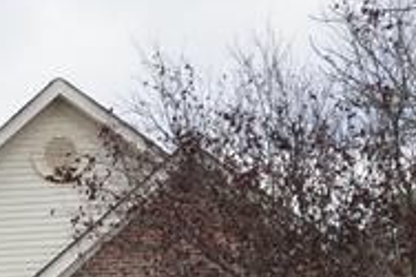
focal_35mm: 147
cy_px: 437
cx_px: -223
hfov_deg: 13.1
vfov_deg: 9.0
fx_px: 1697
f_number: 4
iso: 200
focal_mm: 24
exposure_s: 1/160
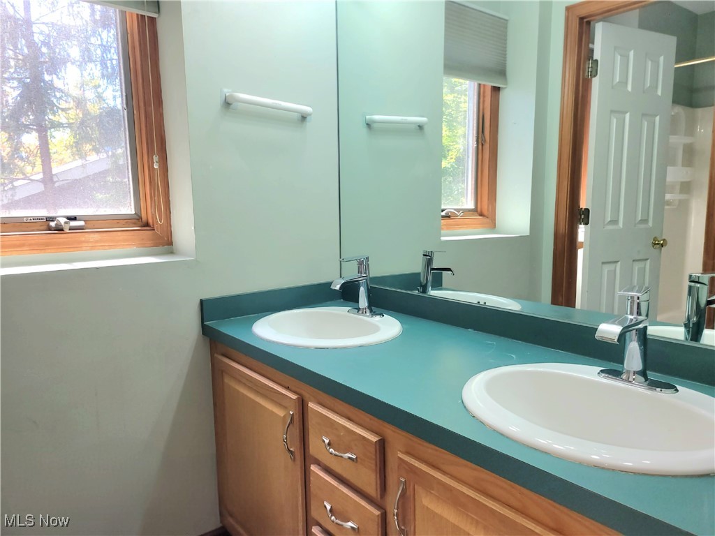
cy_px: 268
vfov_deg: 53.1
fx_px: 537
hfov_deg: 67.3
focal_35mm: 26
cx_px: 358
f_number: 1.8
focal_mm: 5.4
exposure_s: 1/120
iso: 50
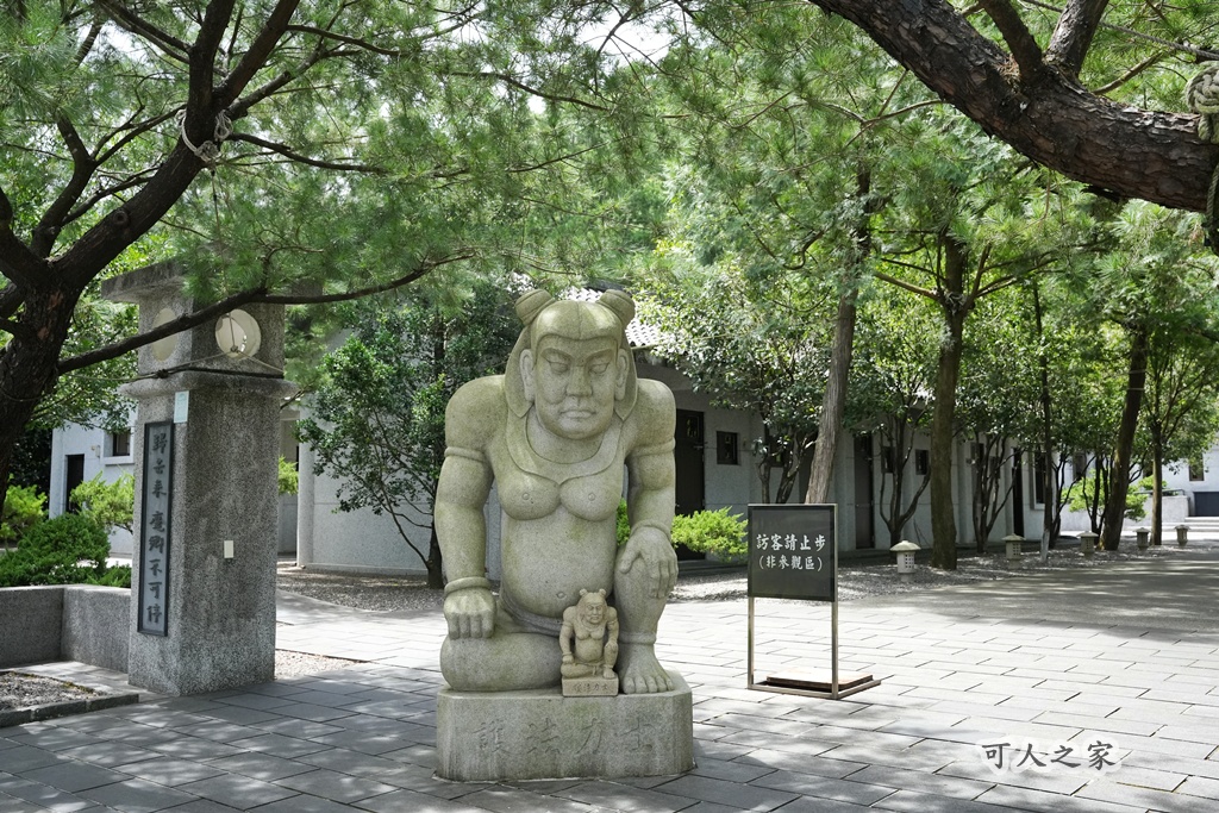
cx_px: 610
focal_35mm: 33
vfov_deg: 39.9
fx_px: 1121
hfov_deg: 57.1
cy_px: 406
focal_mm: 33.1
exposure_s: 1/2000
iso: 2500
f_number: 5.6
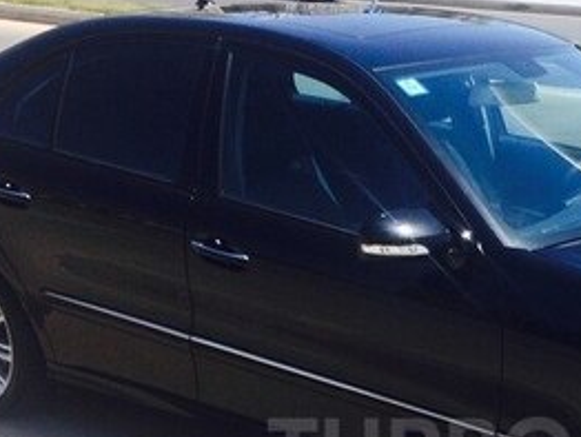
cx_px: 495
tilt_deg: -23.4
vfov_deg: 19.5
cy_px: 451
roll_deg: -2.9
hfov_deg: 26.0
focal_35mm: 73
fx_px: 1226
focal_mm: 4.15
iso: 32
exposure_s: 1/2283
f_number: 2.2
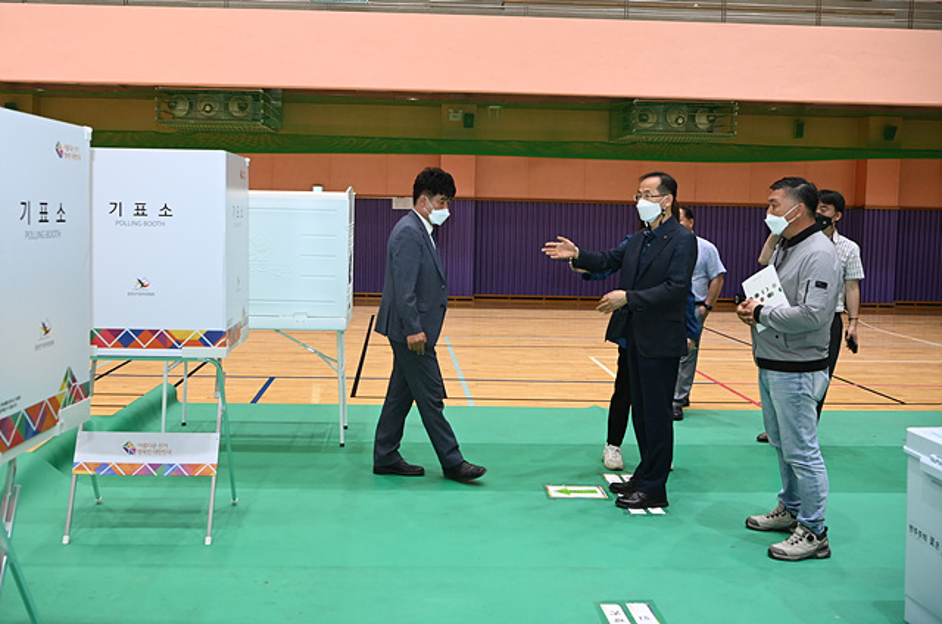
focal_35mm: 32
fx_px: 836
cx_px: 471
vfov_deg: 41.0
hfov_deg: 58.8
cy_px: 312
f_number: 5
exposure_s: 1/250
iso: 3200
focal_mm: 32
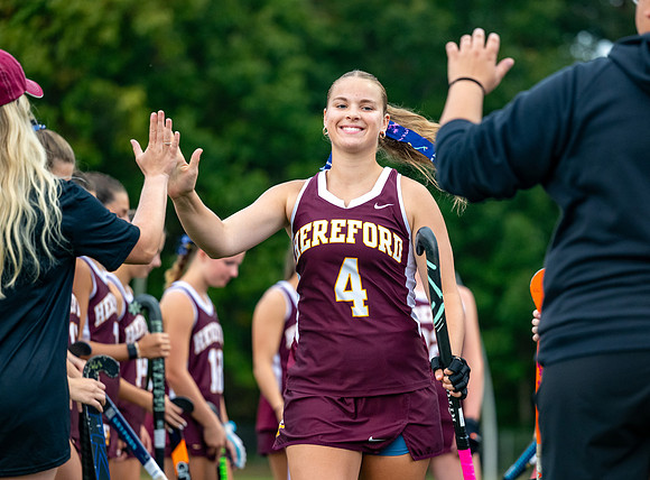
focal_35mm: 153
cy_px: 286
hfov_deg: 13.0
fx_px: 2862
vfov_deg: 9.6
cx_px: 383
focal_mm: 120
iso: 1800
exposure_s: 1/1000
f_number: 2.8
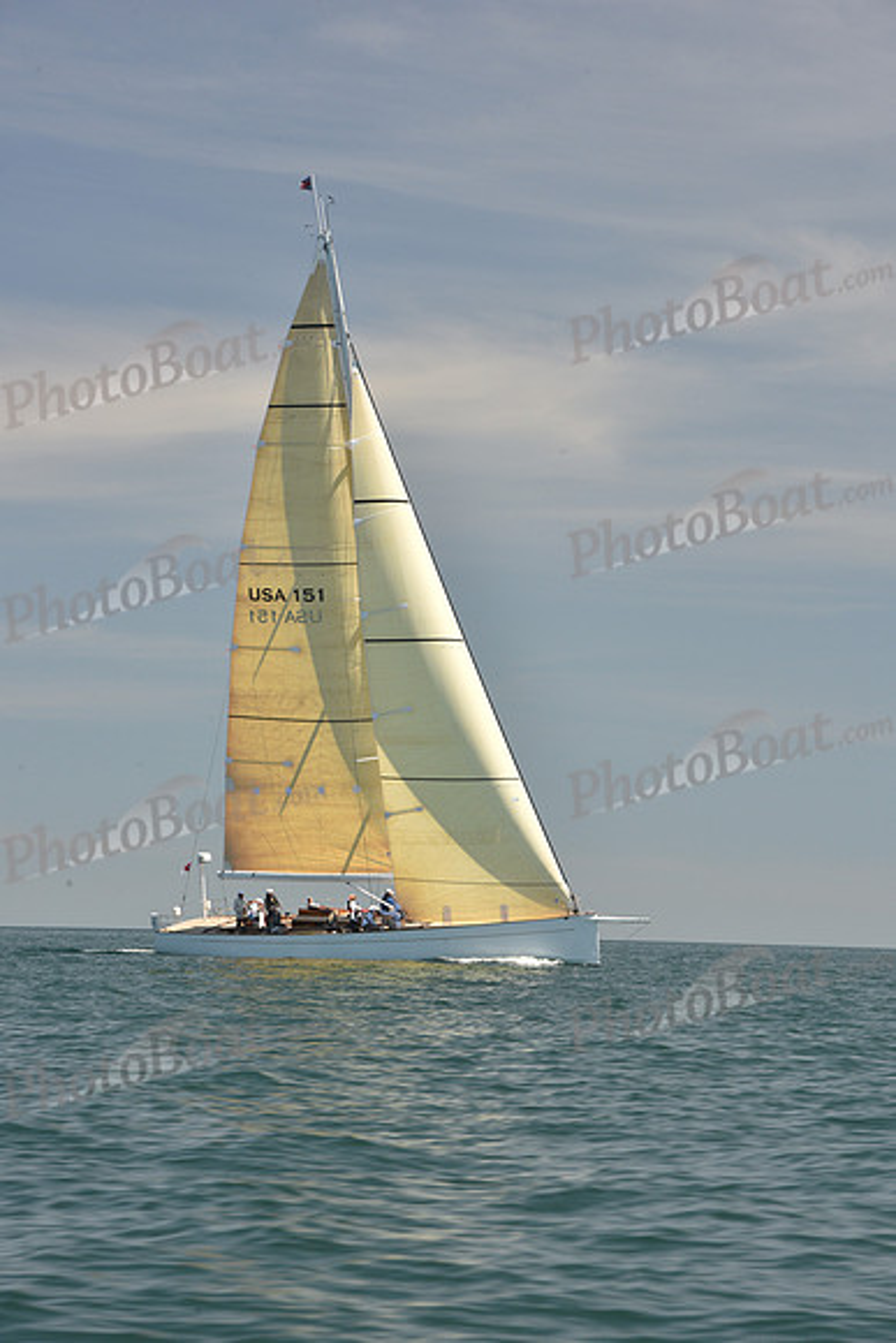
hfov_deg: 9.8
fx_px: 5223
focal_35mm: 140
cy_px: 672
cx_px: 448
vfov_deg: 14.7
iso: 250
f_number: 14
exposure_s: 1/80
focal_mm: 140
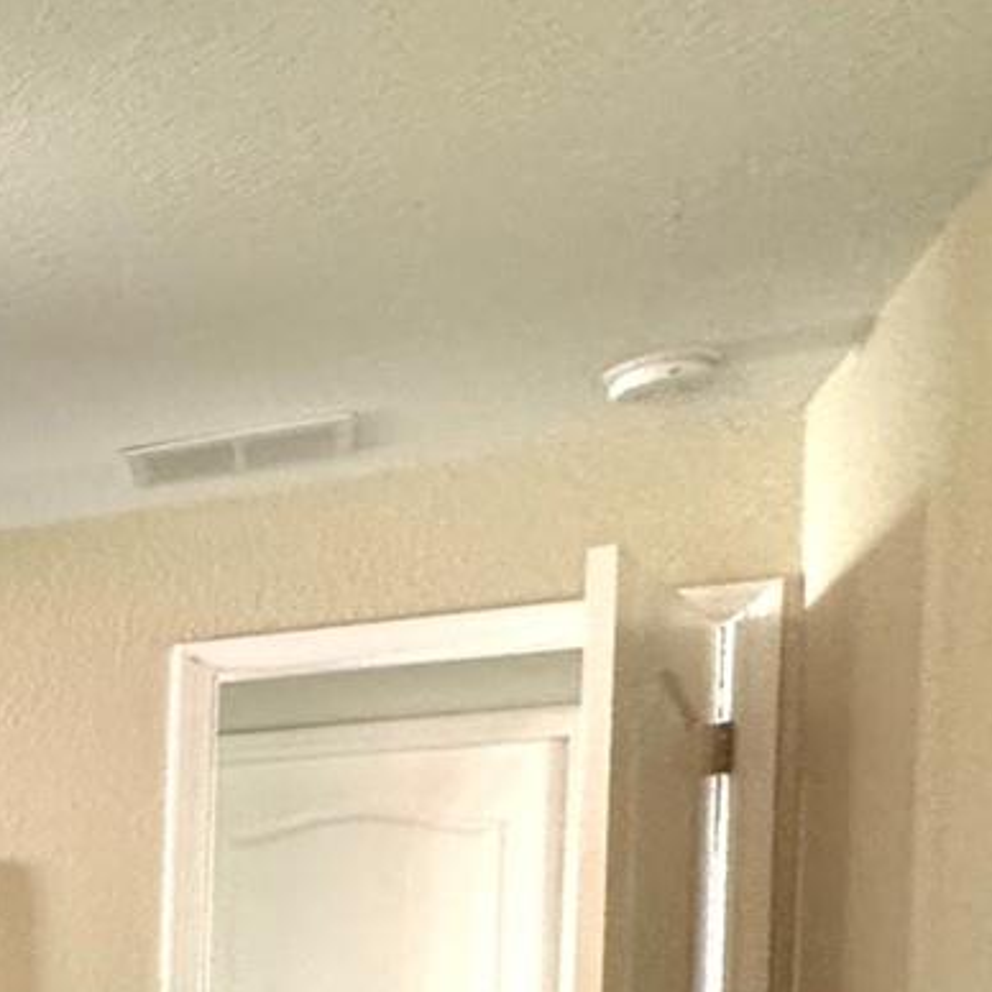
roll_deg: -0.7
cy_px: 1076
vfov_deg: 30.1
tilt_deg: -1.8
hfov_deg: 20.2
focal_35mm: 51
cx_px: -910
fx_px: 1654
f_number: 2.2
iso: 400
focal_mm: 2.22
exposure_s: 1/60
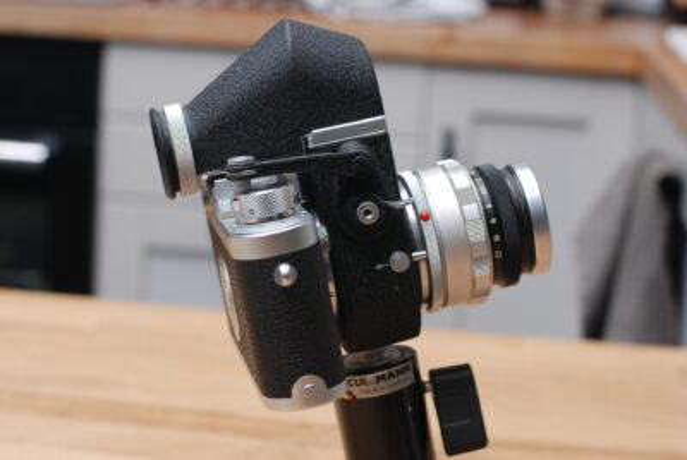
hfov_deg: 27.0
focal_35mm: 75
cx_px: 344
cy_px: 230
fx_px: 1433
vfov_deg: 18.2
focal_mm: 50
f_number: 5.6
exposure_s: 1/125
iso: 200
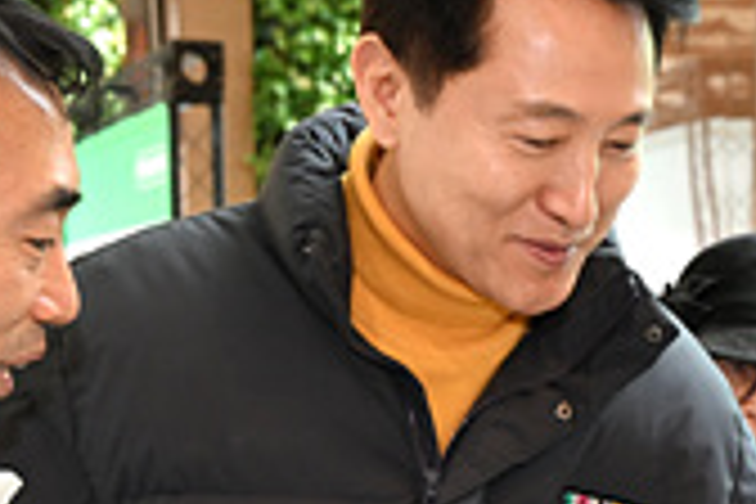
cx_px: 976
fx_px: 2793
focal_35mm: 133
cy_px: 641
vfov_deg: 10.1
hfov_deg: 14.8
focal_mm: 35
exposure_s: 1/80
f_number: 5.6
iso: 1000
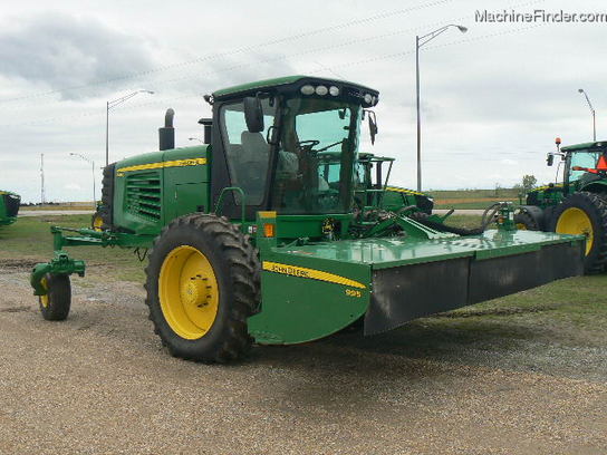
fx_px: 631
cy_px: 228
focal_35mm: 36
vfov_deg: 39.7
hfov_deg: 51.4
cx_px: 304
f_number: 6.3
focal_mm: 6
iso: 80
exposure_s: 1/500
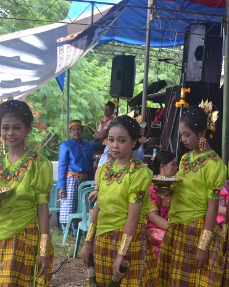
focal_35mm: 51
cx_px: 151
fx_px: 432
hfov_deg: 29.5
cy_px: 144
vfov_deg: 36.7
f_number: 5.6
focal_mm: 24
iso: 400
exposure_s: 1/125
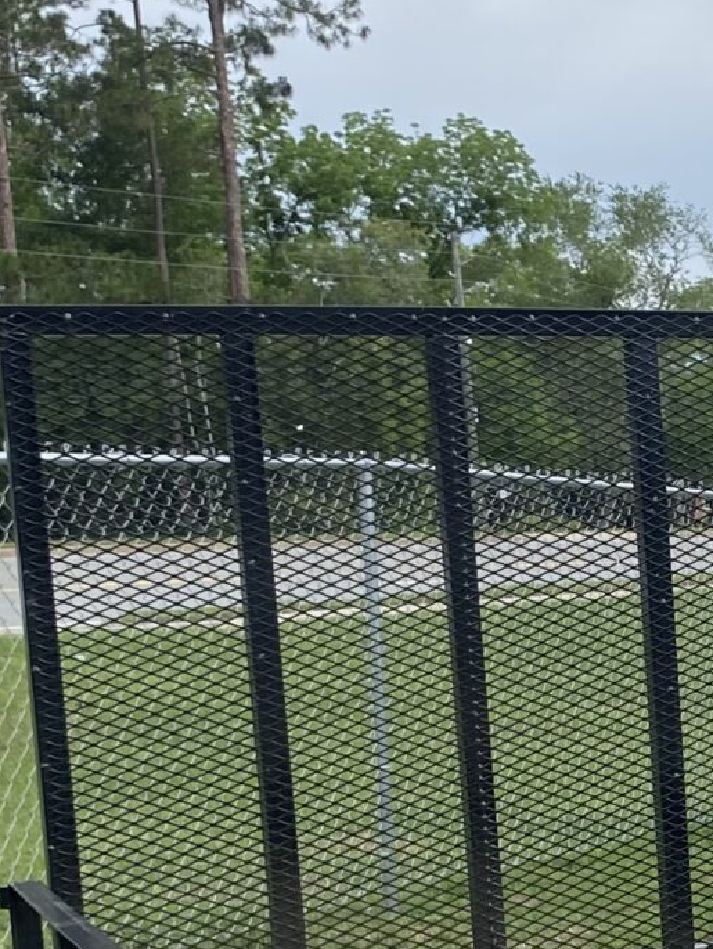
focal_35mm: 97
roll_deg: +1.5
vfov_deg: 19.6
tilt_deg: -8.9
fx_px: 2662
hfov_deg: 14.2
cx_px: 1078
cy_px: 967
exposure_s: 1/2268
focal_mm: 4.25
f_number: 1.8
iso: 32
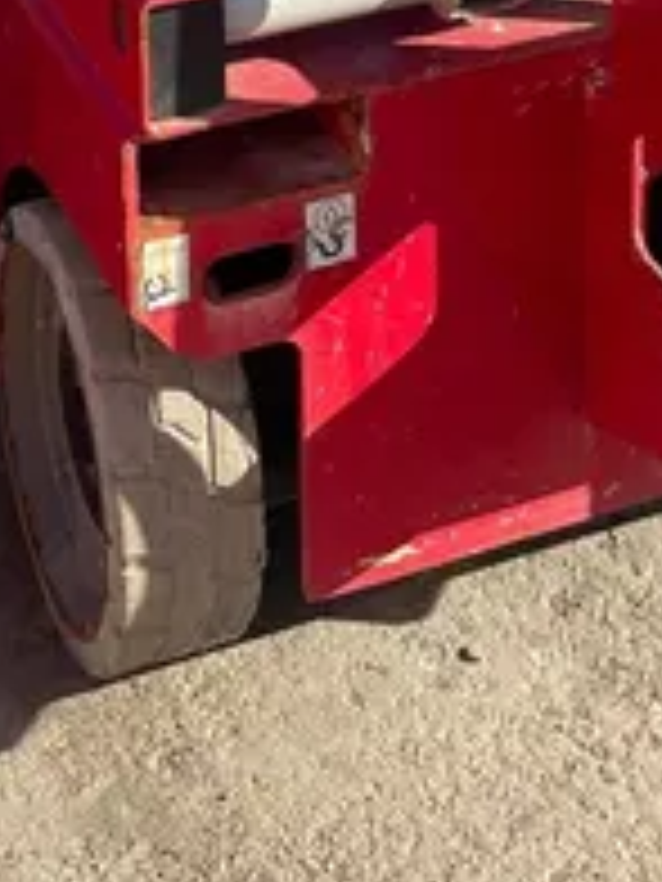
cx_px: 293
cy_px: -700
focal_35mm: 97
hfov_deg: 15.2
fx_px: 2473
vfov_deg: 16.8
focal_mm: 4.2
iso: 32
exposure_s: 1/1916
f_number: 1.6
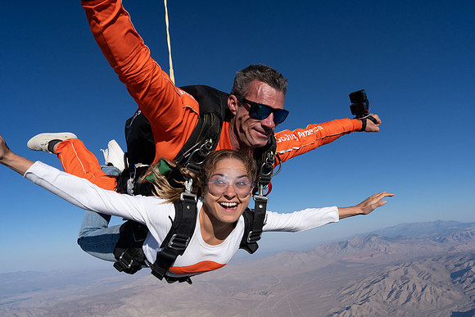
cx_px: 238
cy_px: 158
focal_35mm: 24
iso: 800
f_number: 11
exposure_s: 1/2000
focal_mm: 24
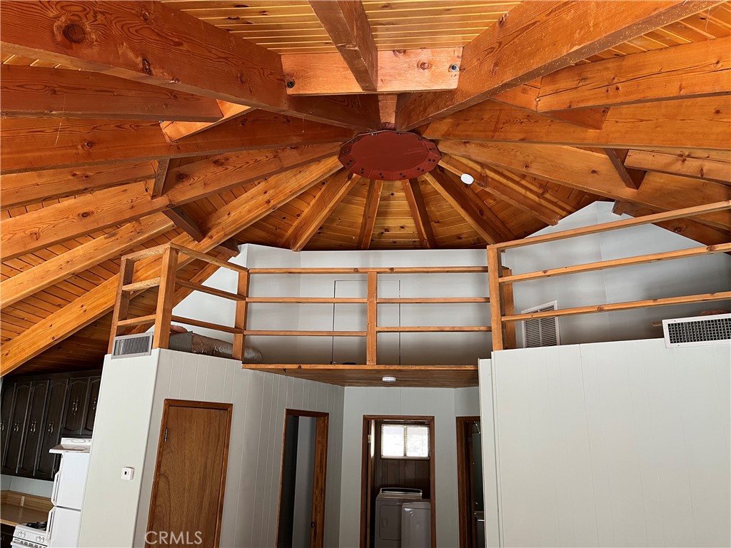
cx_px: 366
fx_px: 549
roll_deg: -1.0
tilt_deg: +16.0
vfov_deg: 53.1
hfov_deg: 67.3
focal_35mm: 26
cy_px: 274
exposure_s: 1/64
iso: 125
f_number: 1.6
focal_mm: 5.1
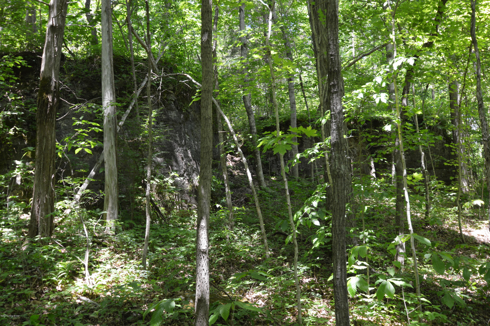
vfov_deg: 36.8
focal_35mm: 36
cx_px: 245
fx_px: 490
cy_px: 163
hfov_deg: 53.2
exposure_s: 1/80
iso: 400
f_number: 4.5
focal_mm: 24
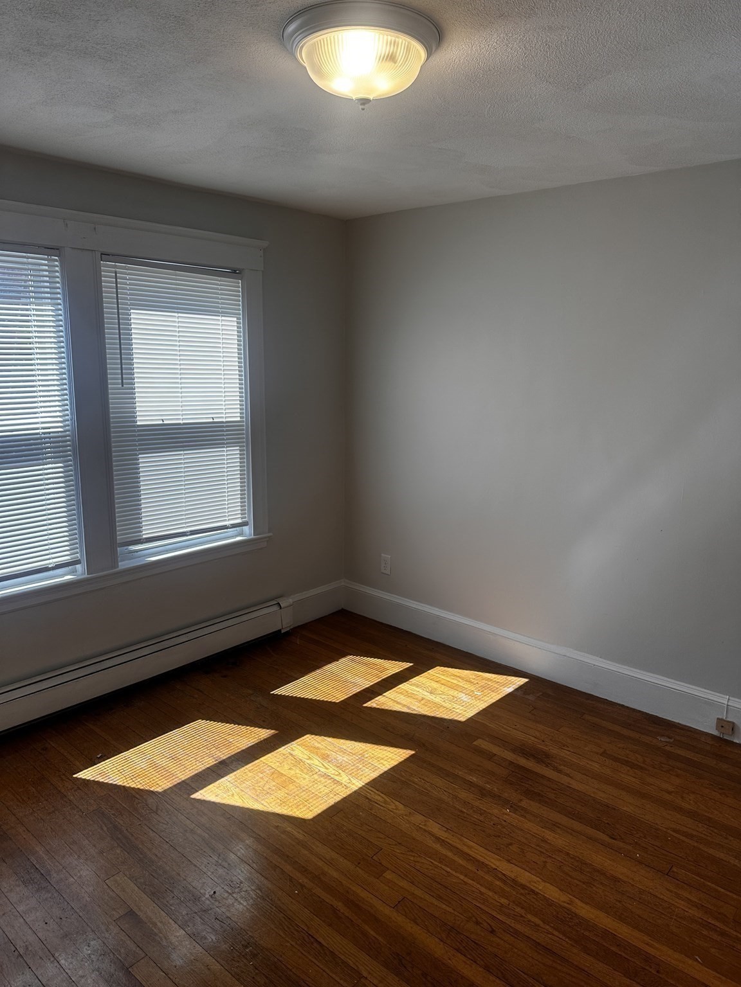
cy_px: 494
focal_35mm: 24
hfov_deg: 56.8
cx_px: 370
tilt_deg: -9.9
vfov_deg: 71.6
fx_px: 685
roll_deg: -1.0
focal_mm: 6.86
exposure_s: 1/424
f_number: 1.78
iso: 80
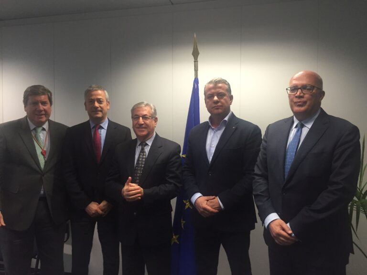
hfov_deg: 61.7
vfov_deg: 48.2
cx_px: 184
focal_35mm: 29
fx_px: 307
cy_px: 138
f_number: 2.2
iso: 125
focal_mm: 4.15
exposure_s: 1/30
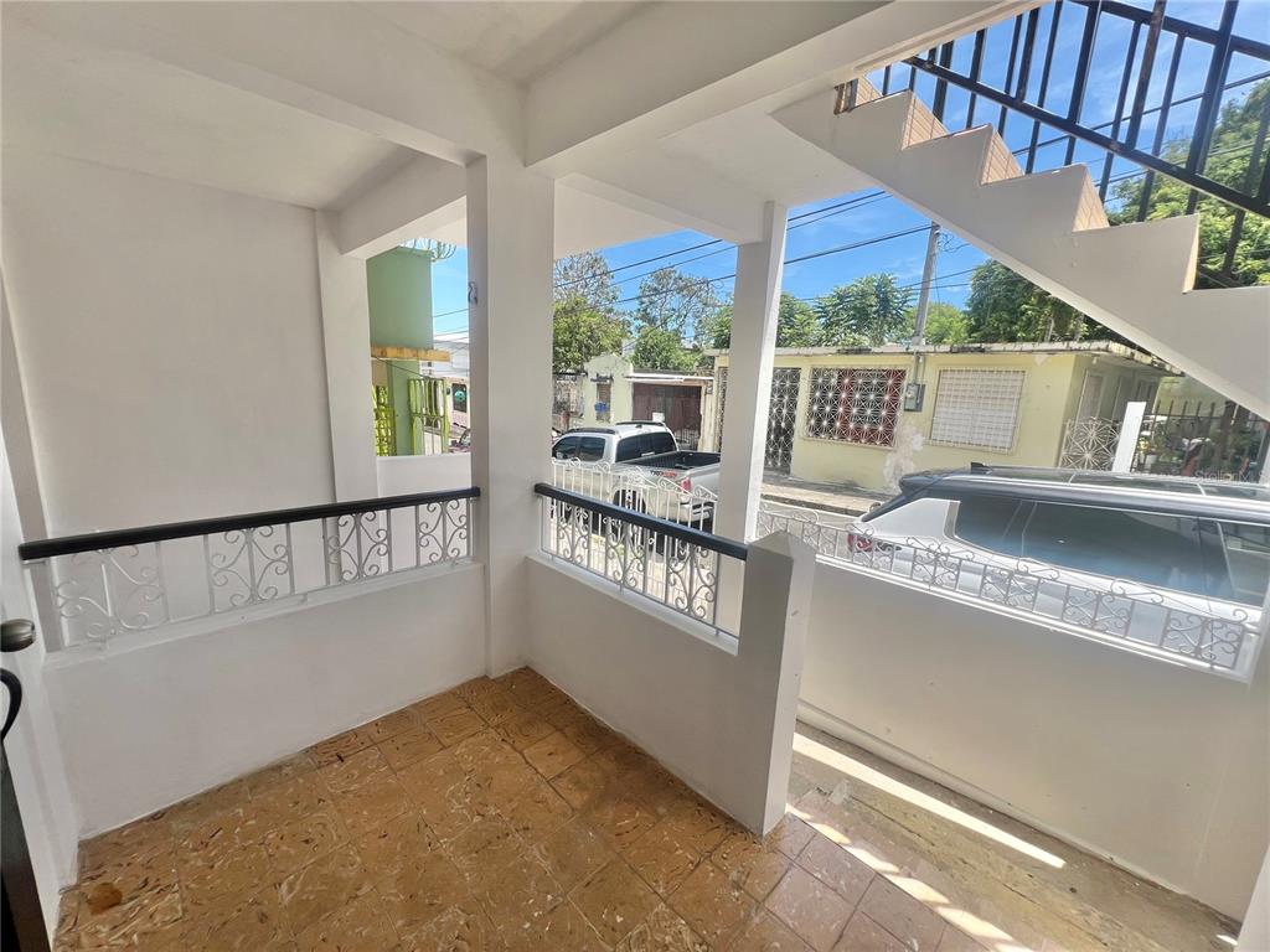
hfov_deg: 106.2
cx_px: 635
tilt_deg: -11.2
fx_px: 477
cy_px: 476
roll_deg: -3.0
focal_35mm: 13
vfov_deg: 89.9
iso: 32
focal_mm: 1.57
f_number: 1.8
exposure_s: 1/881
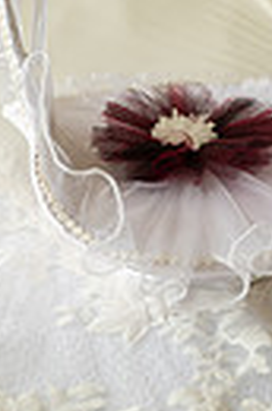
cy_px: -126
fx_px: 1265
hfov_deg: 12.3
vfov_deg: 17.3
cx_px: 171
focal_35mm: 111
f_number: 3.2
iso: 400
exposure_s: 1/200
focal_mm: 32
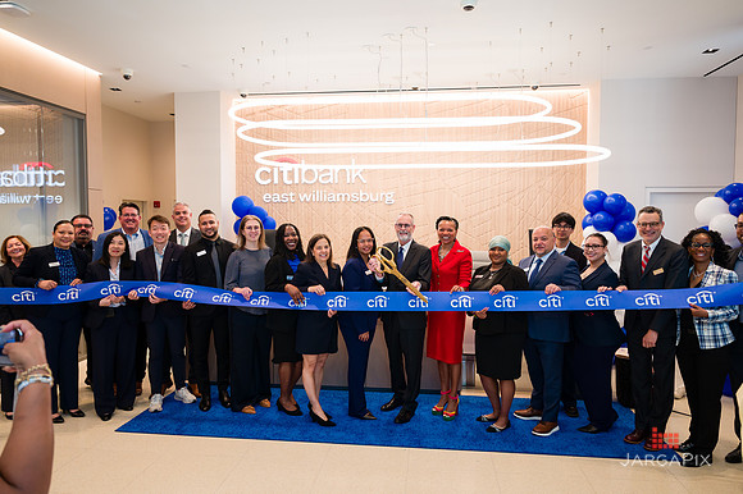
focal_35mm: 24
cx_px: 372
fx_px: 499
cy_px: 247
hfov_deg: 73.3
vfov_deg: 52.7
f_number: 4
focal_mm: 24
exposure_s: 1/200
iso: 800
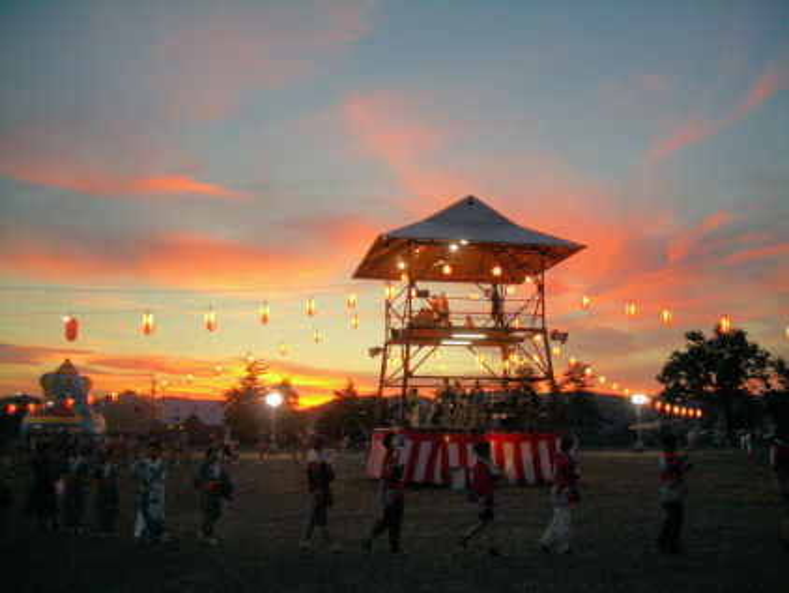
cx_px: 394
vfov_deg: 40.7
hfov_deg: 52.6
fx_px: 798
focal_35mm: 35
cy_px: 296
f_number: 2.6
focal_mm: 5.8
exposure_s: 1/80
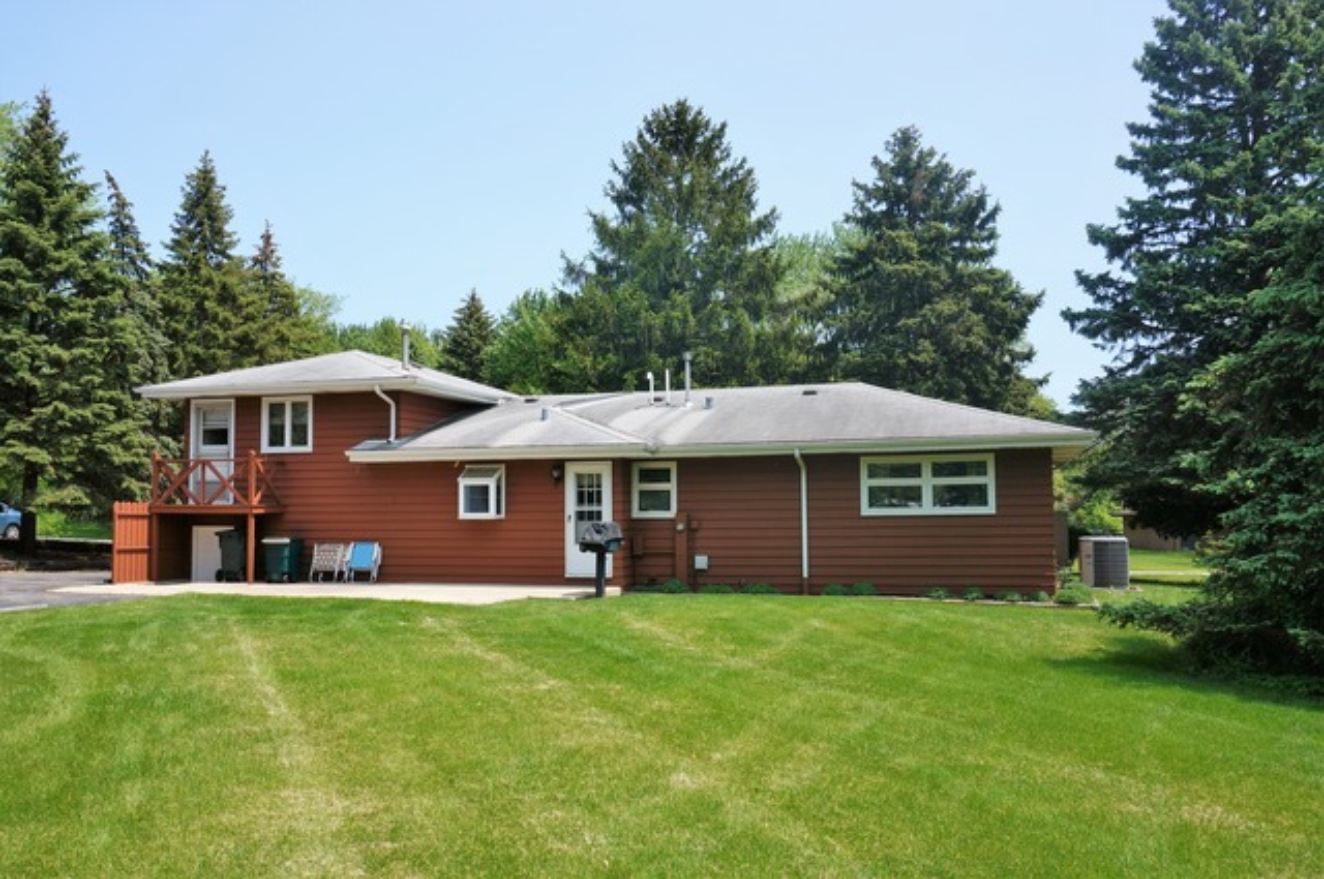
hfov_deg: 59.6
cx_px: 662
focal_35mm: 32
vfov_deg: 41.6
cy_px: 440
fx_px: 1157
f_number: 13
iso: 100
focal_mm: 21
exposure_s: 1/100
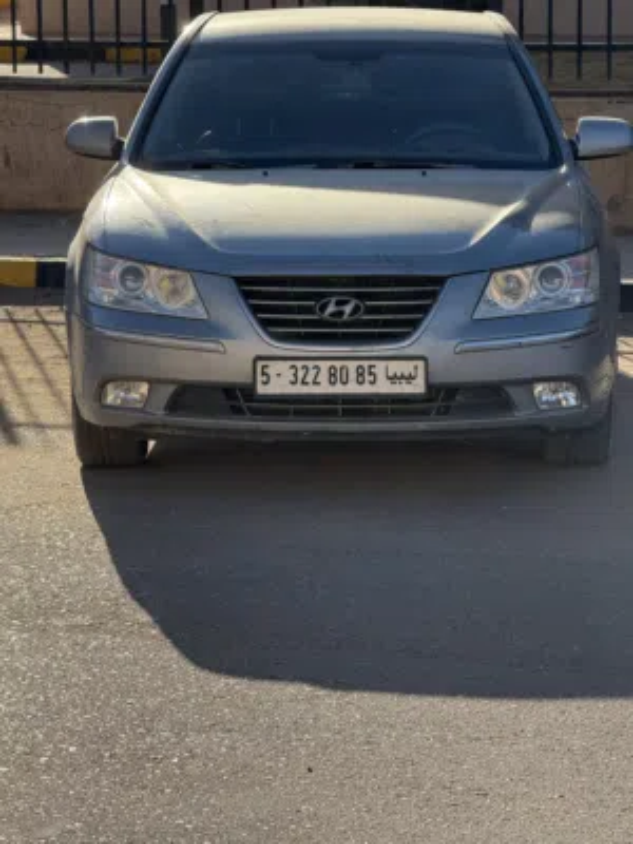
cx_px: 316
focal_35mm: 120
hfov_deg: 12.3
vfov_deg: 16.4
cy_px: 422
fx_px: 2926
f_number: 2.8
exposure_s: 1/1206
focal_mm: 15.66
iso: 64
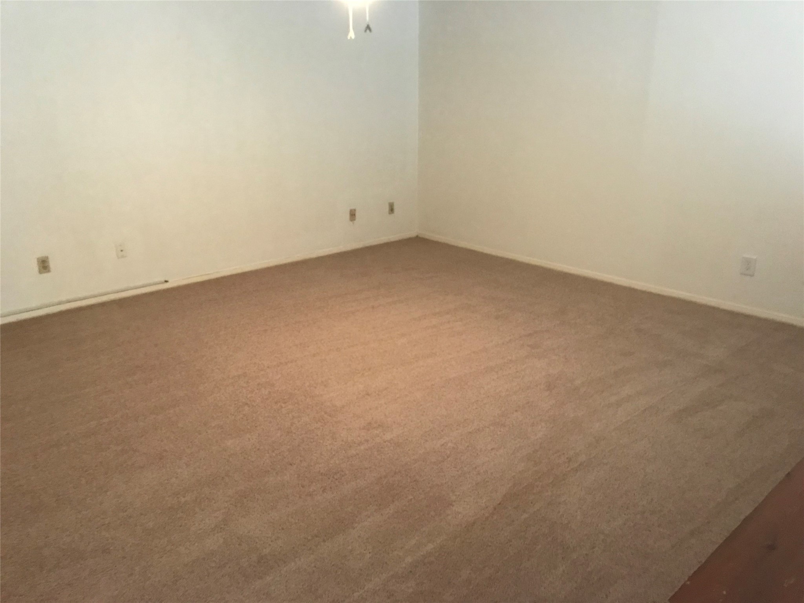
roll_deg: -0.2
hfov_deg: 63.4
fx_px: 650
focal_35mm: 28
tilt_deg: -15.5
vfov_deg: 49.7
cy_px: 302
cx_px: 402
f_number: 1.8
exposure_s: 1/15
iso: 100
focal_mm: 3.99
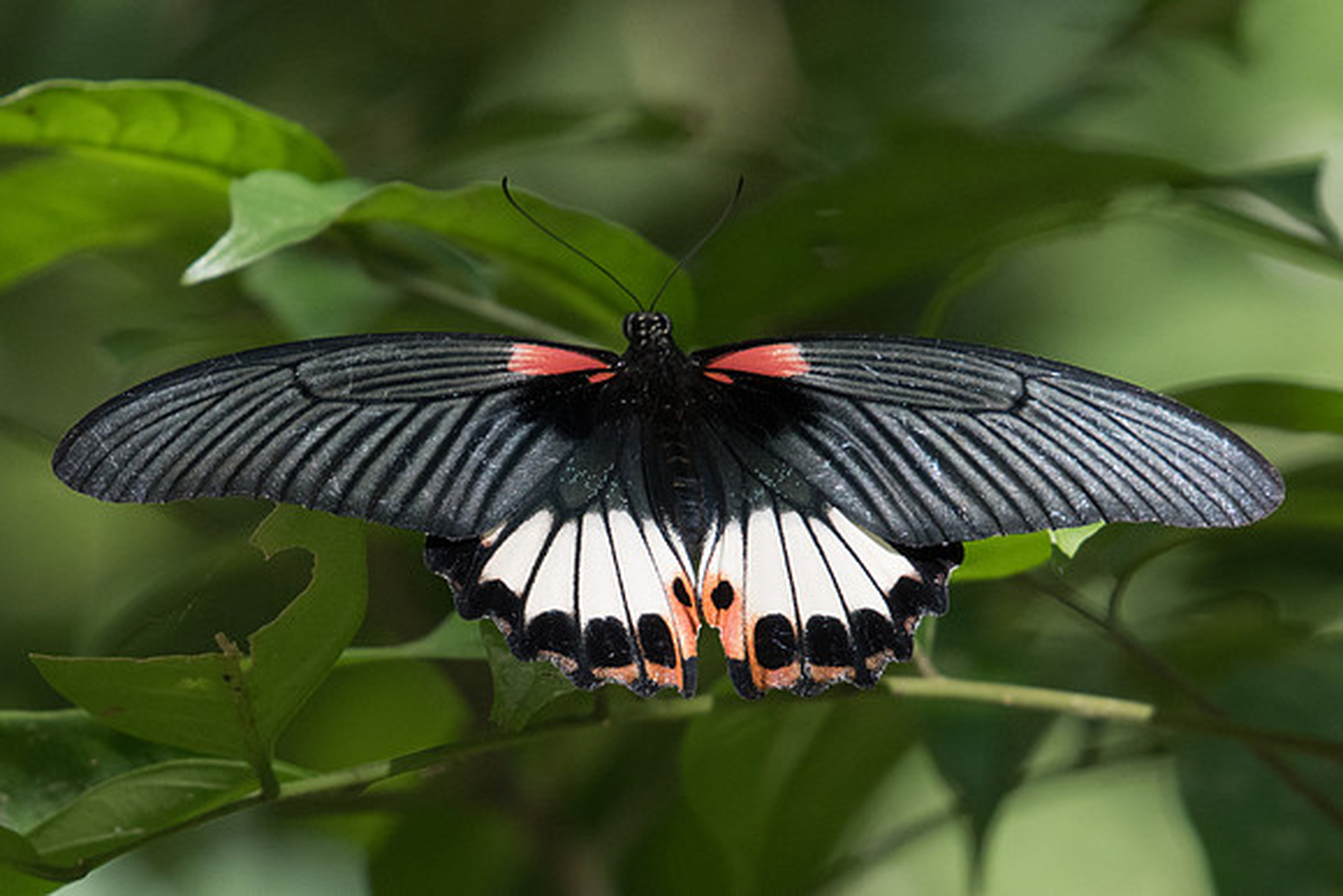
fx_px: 39377
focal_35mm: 1055
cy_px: 572
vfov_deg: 1.3
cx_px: 661
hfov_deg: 2.0
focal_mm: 400
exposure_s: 1/200
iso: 800
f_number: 8
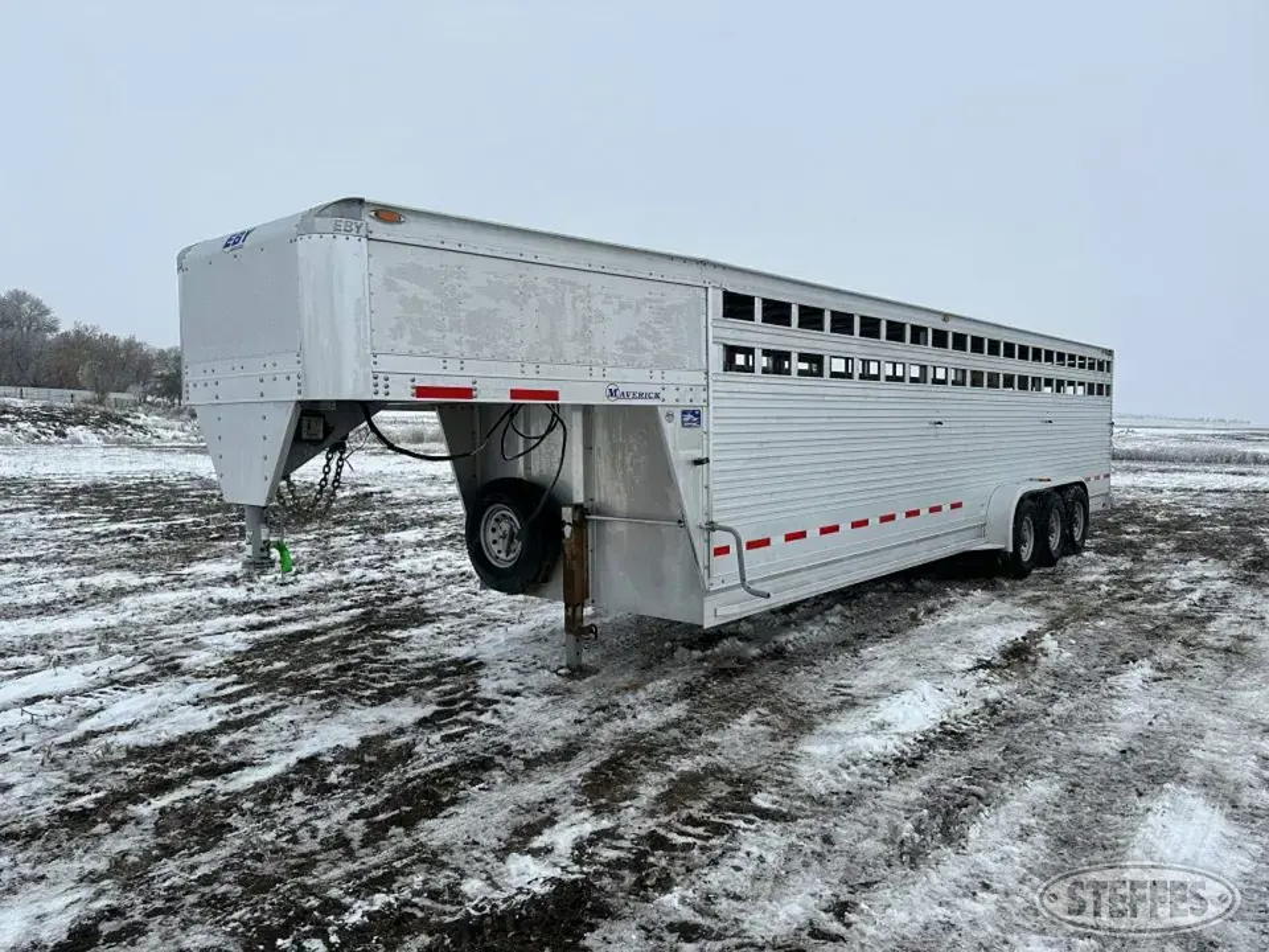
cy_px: 476
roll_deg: +0.0
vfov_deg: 56.8
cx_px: 634
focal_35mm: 24
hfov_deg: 71.6
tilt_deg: -4.6
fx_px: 880
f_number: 1.78
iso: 80
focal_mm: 6.86
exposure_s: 1/3155
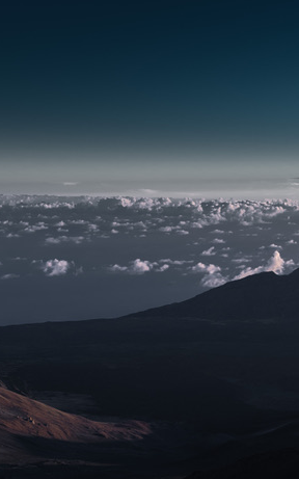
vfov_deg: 24.3
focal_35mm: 84
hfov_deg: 15.5
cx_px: 88
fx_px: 1096
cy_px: 380
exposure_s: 1/250
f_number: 5
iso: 200
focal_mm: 35
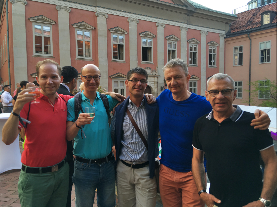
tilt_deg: -2.8
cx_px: 138
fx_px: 232
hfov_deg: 61.7
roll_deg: +1.0
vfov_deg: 48.2
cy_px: 104
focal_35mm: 29
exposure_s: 1/149
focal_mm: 4.15
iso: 25
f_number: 2.2
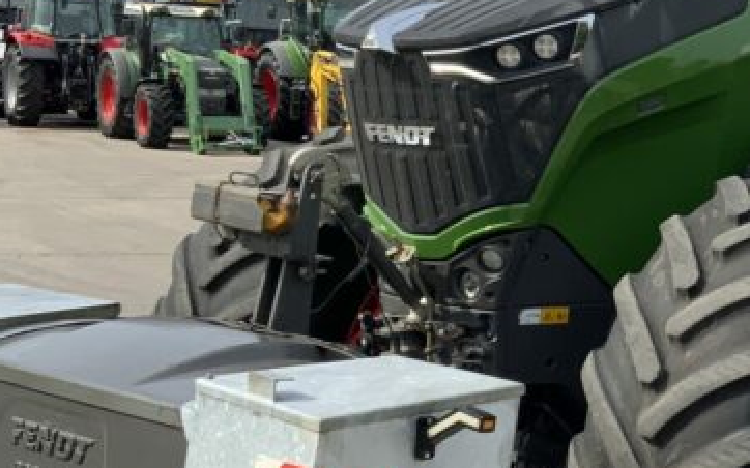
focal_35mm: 87
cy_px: 234
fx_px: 1778
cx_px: 783
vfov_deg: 15.0
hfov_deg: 22.7
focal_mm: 3
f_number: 1.8
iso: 16
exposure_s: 1/1534
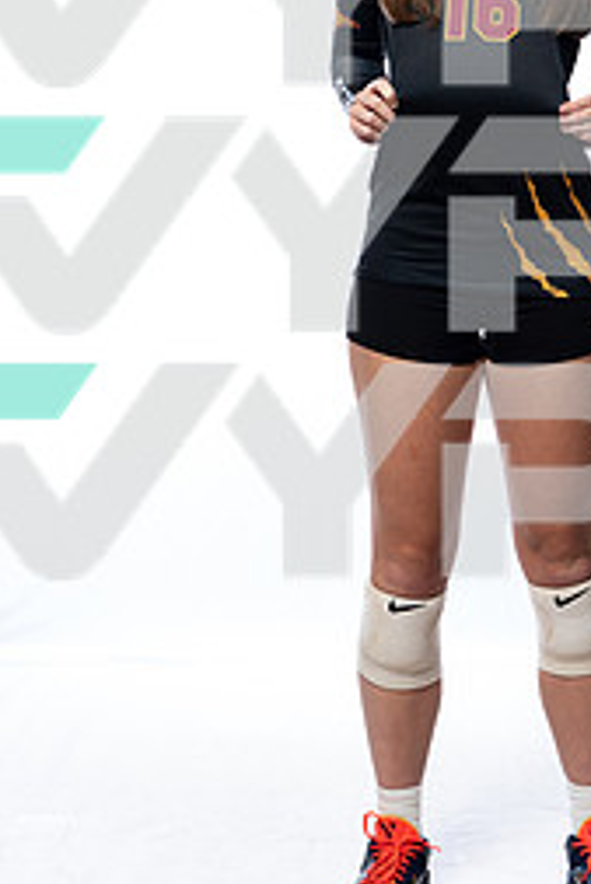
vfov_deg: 22.7
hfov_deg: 15.3
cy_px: 227
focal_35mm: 89
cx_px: 409
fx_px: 2188
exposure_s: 1/250
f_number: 5.6
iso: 640
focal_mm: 50
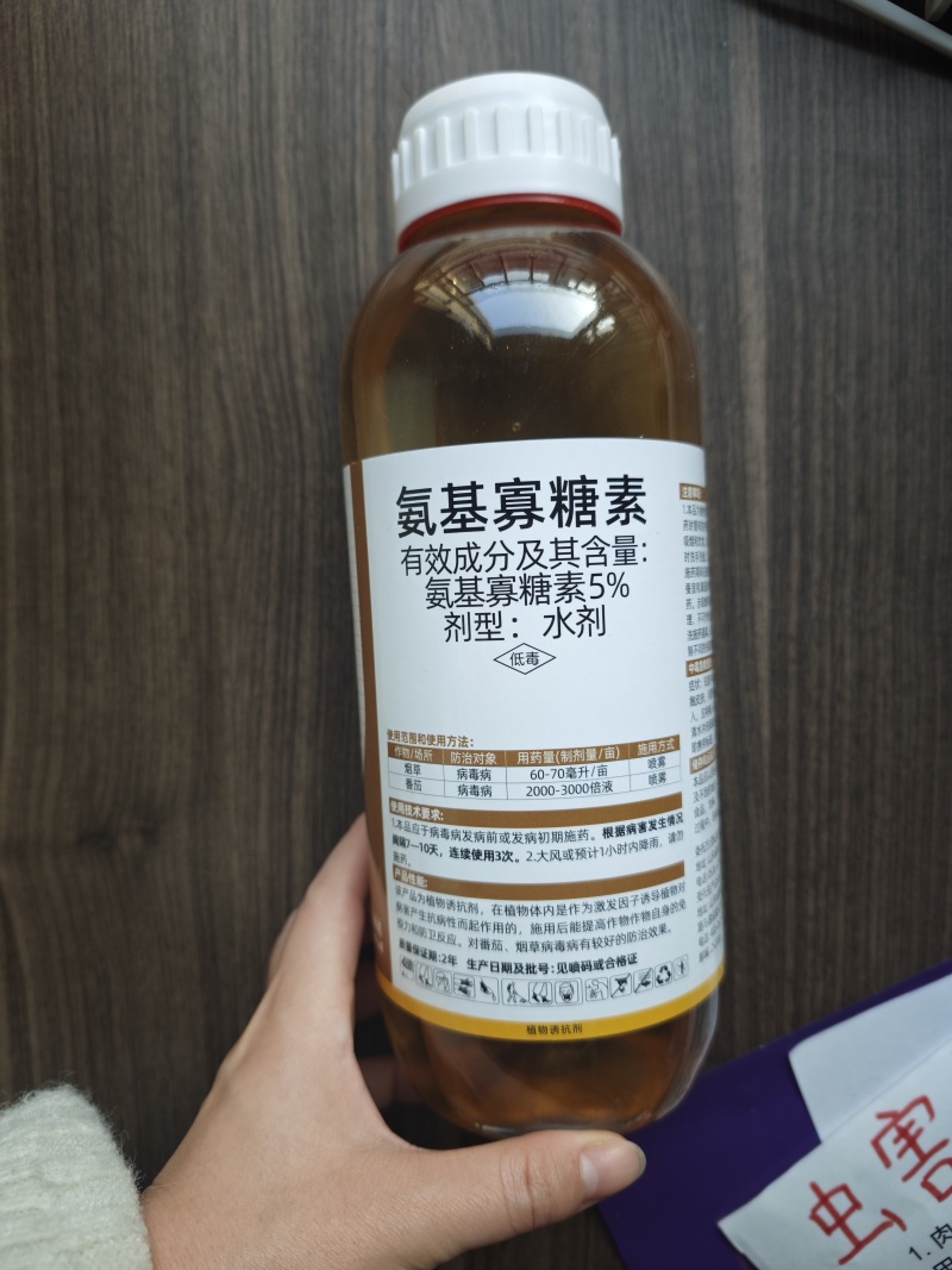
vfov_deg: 73.9
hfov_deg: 58.9
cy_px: 635
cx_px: 476
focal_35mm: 23
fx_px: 844
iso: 100
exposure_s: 1/100
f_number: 1.6
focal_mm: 6.55
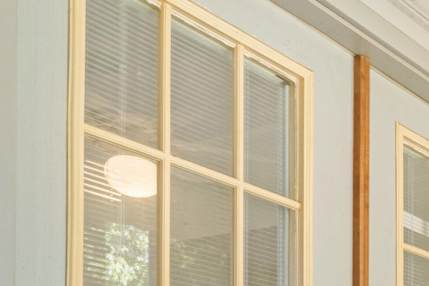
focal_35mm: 66
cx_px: 586
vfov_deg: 18.1
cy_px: 446
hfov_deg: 25.4
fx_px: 786
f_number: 9
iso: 250
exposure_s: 1/80
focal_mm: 11
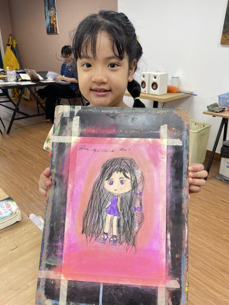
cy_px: 152
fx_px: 221
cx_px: 114
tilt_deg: -24.5
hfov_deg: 54.9
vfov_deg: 69.4
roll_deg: -1.1
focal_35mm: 25
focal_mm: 5.1
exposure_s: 1/100
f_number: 1.6
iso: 50
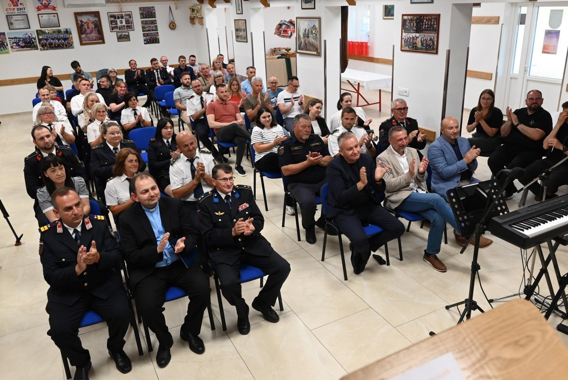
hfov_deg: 61.9
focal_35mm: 30
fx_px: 474
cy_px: 190
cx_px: 284
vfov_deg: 43.7
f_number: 4.5
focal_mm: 30
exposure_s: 1/160
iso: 1600
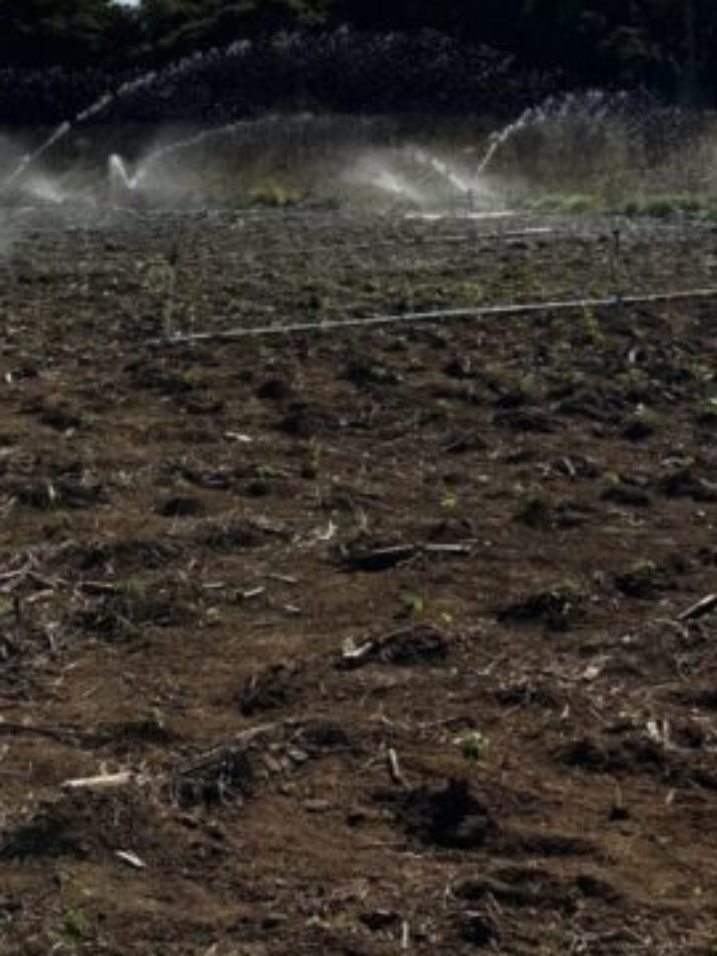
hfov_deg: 22.9
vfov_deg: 27.7
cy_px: -88
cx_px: 287
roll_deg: +2.6
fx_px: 1768
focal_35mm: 64
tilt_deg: +4.7
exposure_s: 1/9709
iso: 80
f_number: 1.78
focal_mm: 6.86
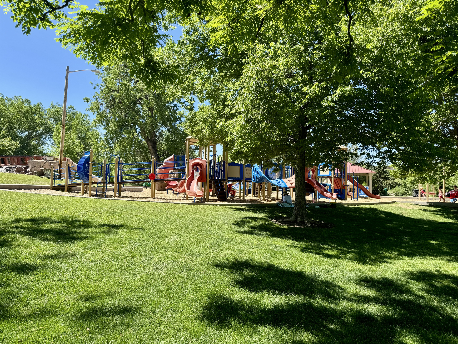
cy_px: 172
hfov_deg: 71.6
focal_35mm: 24
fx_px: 318
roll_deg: -1.2
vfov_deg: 56.8
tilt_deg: +3.1
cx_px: 229
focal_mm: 6.76
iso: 80
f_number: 1.78
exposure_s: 1/1560
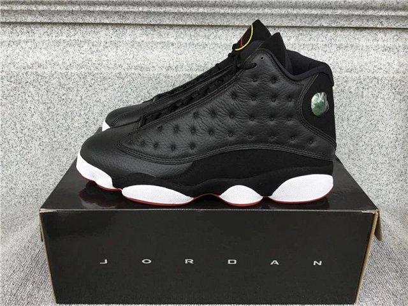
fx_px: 365
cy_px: 153
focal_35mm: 31
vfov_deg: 45.4
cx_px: 204
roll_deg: -0.1
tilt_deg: -21.8
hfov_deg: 58.4
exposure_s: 1/182
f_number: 2.4
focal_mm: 3.3
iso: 25
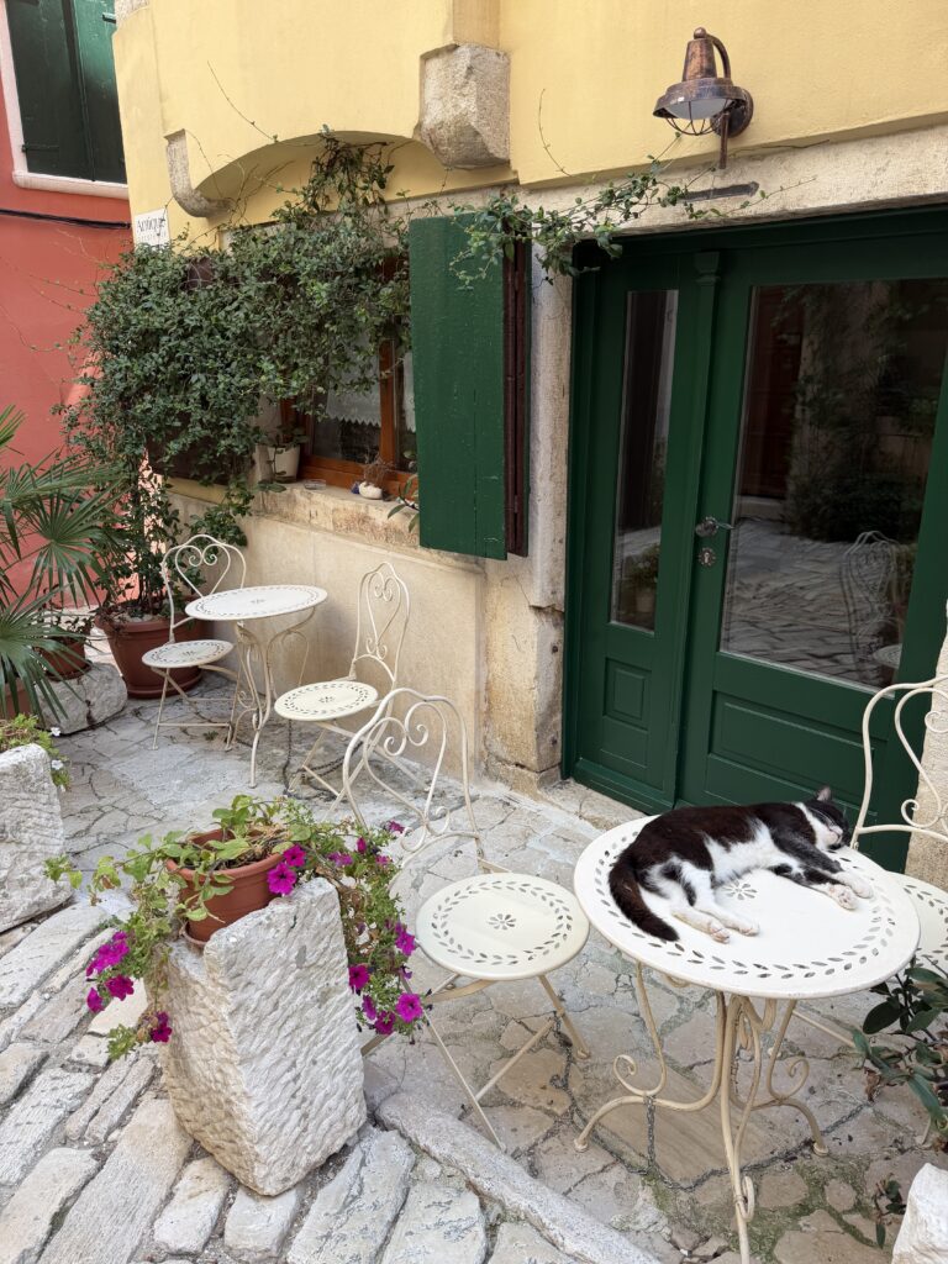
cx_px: 474
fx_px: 876
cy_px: 632
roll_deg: +0.7
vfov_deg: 71.6
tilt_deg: -17.4
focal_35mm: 24
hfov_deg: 56.8
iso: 80
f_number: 1.78
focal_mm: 6.76
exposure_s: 1/491
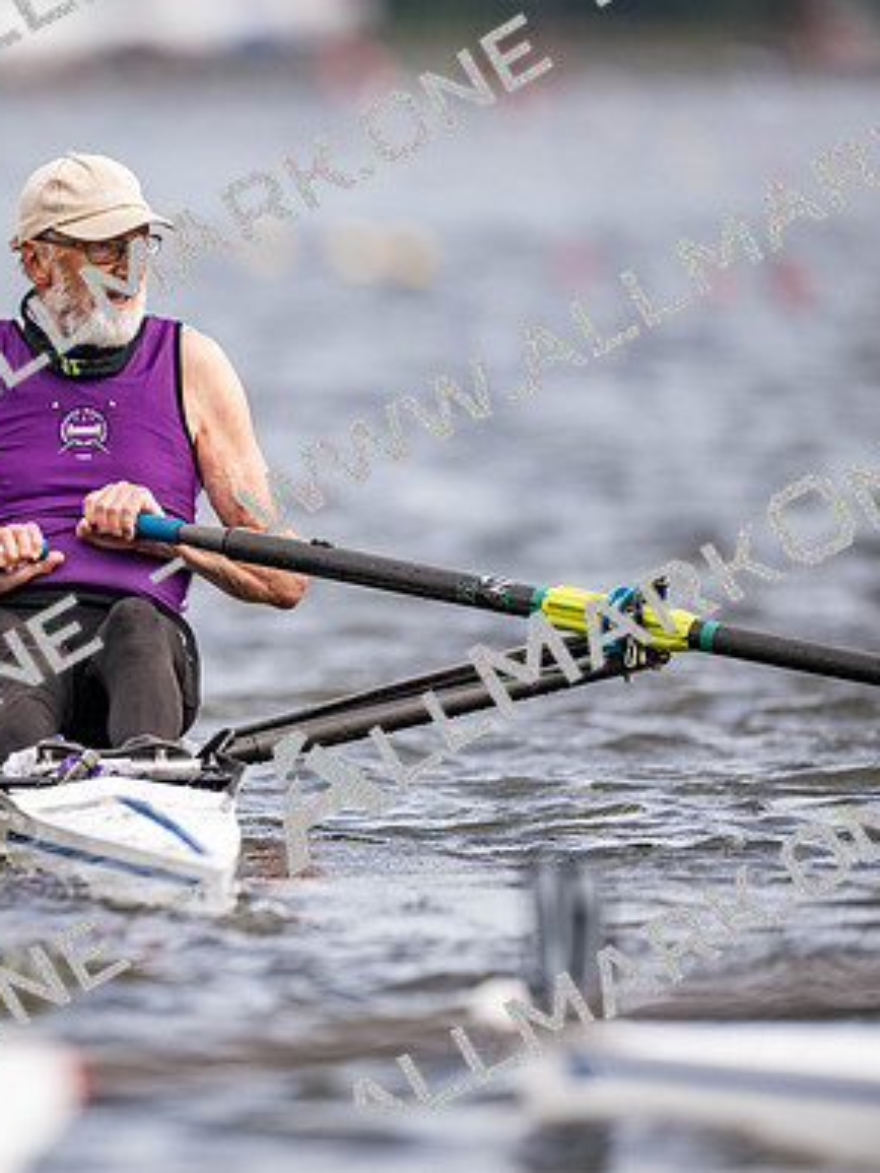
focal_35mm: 870
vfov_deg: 2.3
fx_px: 29473
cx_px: 12
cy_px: 586
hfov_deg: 1.7
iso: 280
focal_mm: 600
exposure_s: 1/2500
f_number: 4
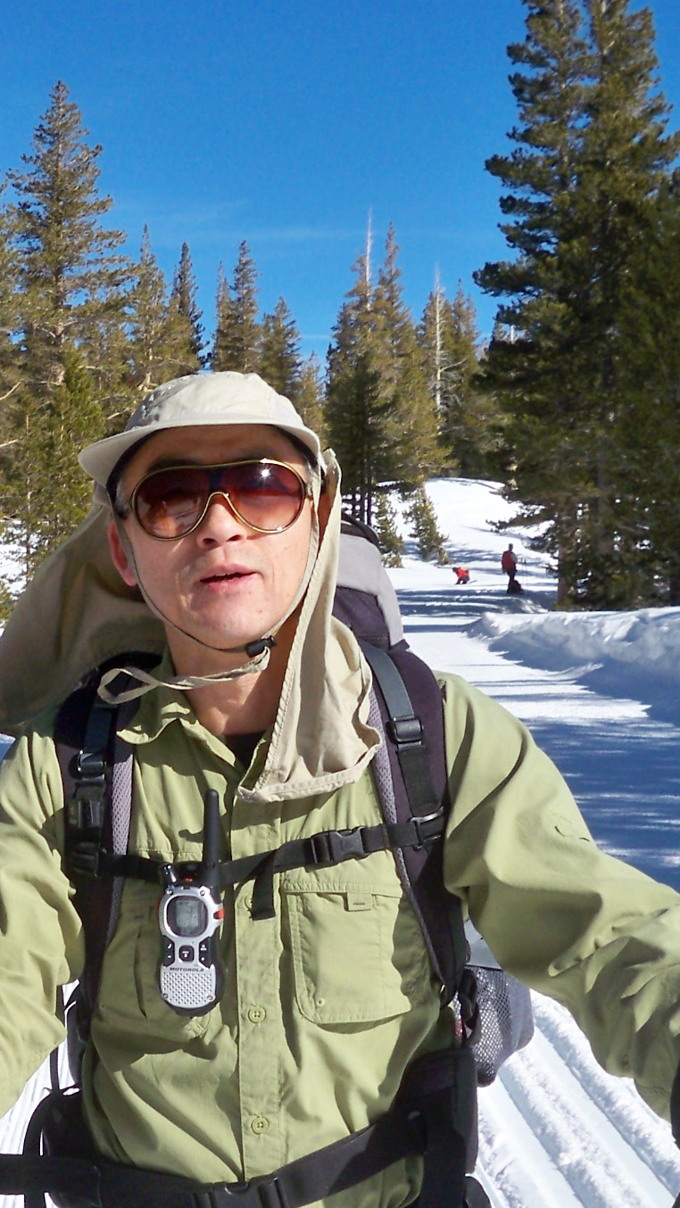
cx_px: 21
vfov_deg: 29.0
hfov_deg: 16.2
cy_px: 649
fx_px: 2339
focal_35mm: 73
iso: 80
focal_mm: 6.3
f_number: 4.7
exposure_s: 1/800
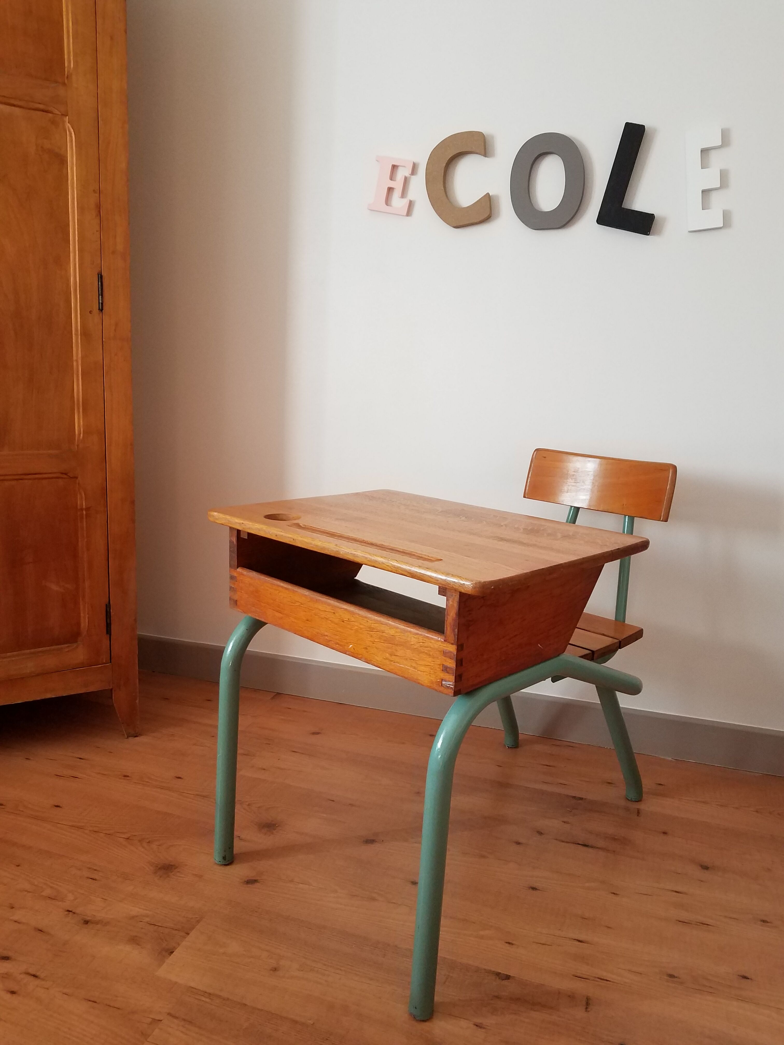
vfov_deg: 67.3
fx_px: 785
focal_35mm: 26
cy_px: 522
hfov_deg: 53.1
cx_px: 392
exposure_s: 1/60
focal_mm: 4.2
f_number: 1.7
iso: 125
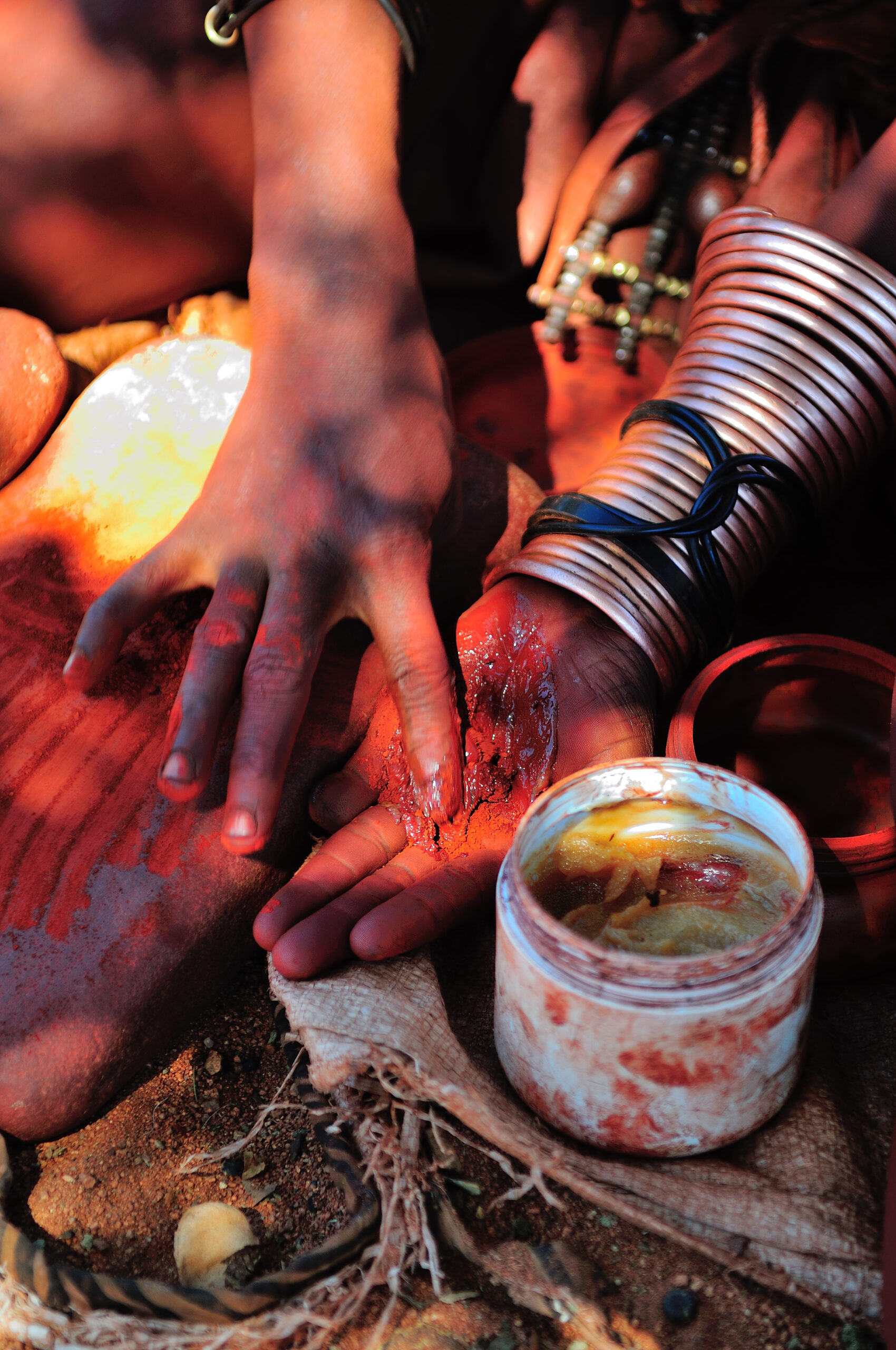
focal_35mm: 87
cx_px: 448
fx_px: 3257
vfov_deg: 23.4
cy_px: 675
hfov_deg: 15.7
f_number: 2.8
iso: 200
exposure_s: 1/200
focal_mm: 58
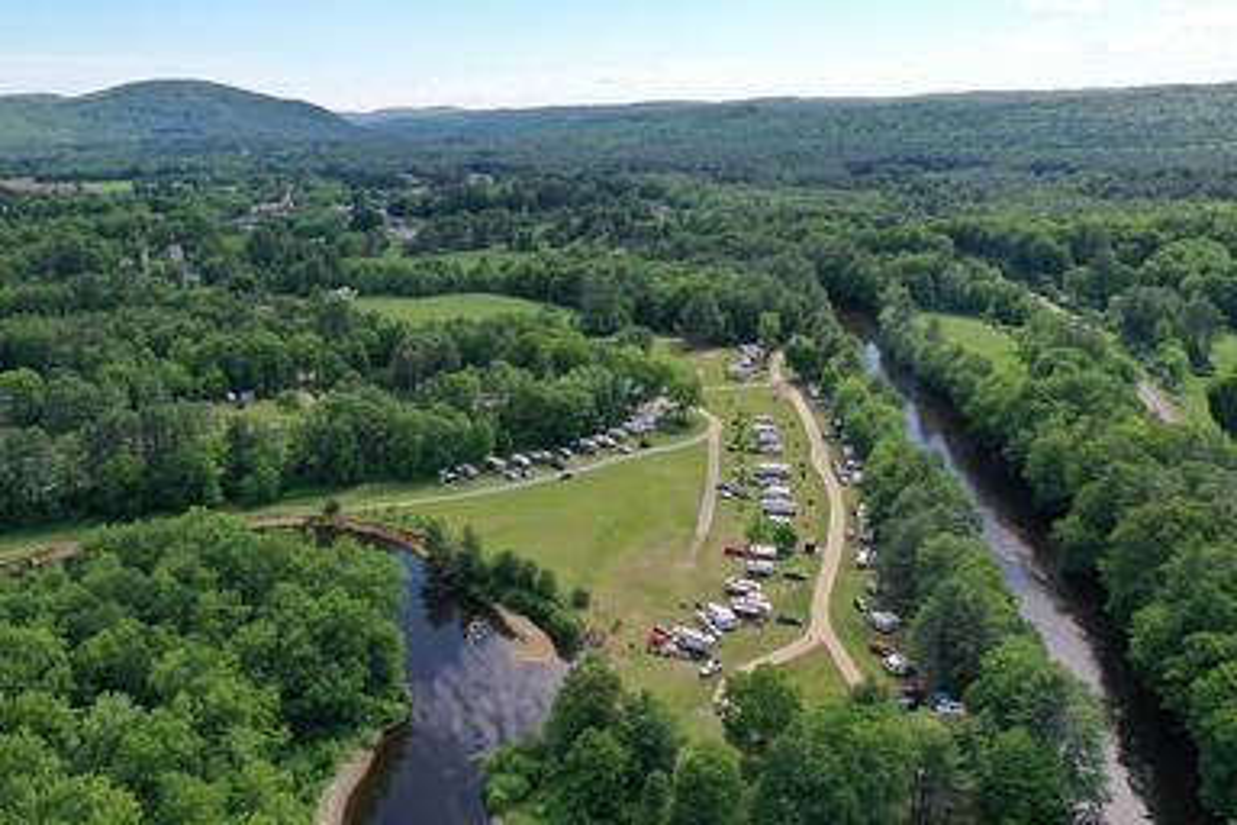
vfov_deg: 46.4
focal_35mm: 28
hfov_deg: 65.5
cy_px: 412
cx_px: 618
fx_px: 962
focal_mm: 10.3
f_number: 5.6
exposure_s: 1/320
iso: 100
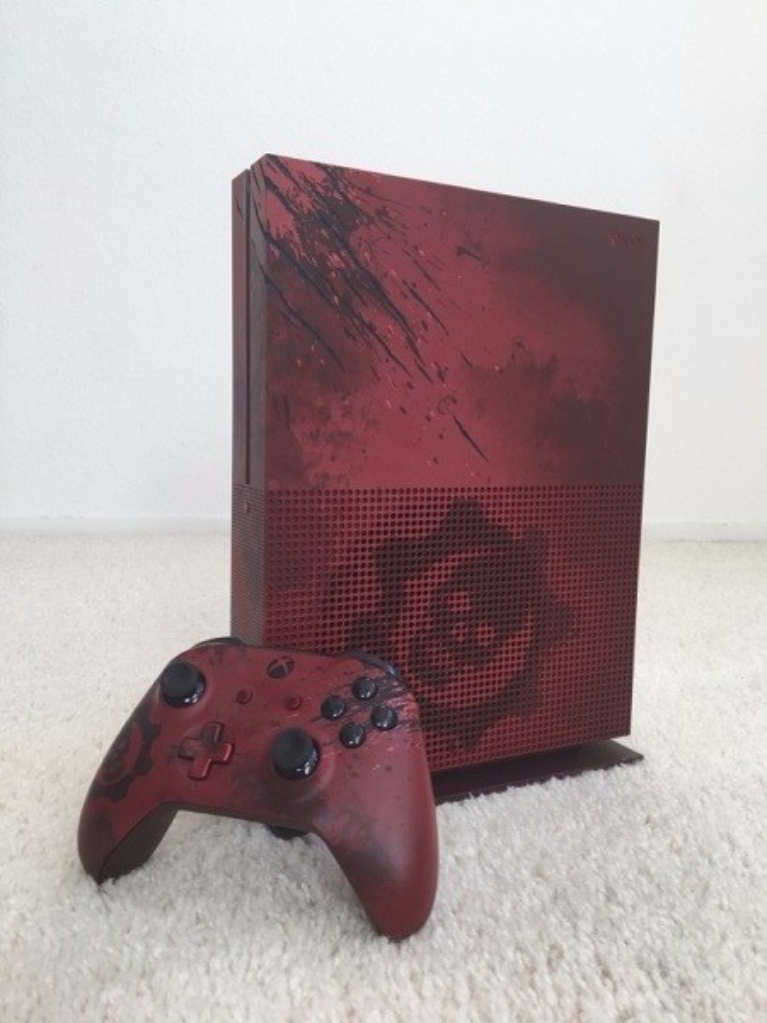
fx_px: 857
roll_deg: -0.4
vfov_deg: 61.7
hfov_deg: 48.2
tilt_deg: -7.4
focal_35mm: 29
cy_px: 512
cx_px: 384
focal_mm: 4.15
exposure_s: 1/60
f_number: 2.2
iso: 25
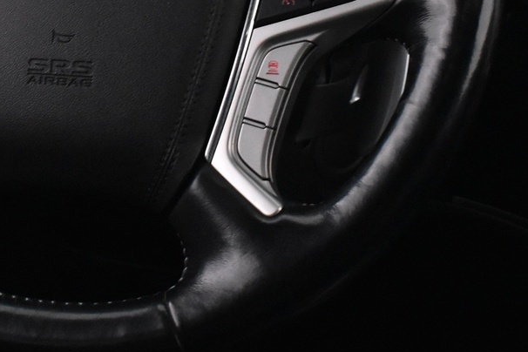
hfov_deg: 18.6
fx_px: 1589
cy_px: -31
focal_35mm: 108
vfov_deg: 12.4
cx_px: 64
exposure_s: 1/40
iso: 2800
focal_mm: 27
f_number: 4
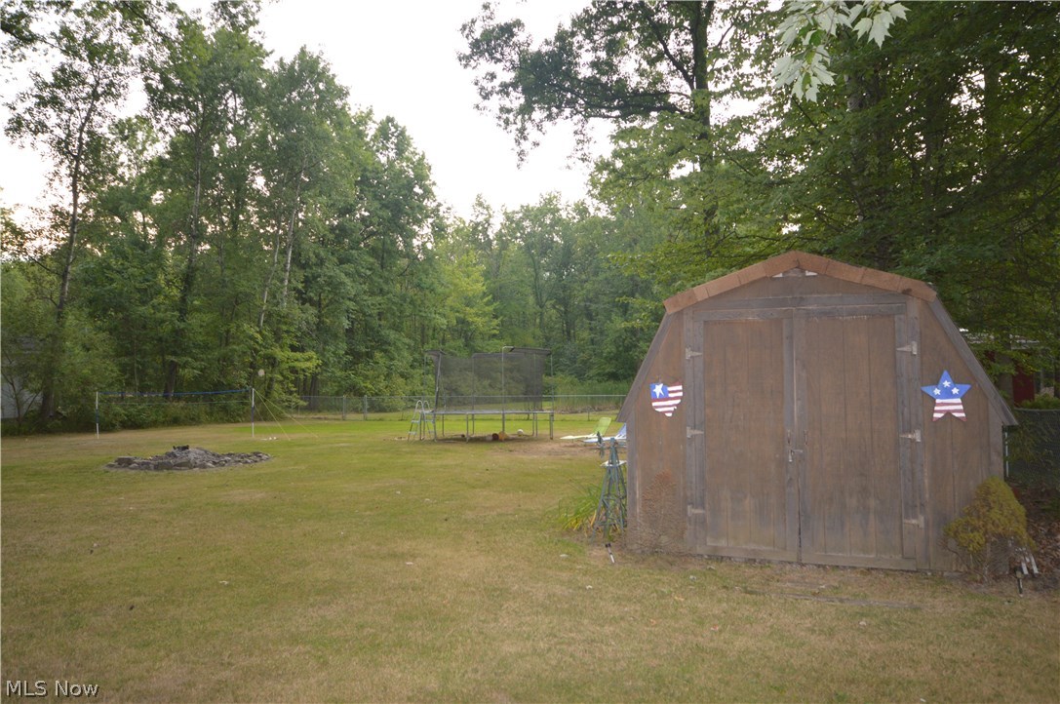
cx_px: 530
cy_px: 352
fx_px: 794
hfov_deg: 67.4
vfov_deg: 47.8
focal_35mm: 27
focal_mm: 18
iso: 800
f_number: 5.3
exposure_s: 1/50
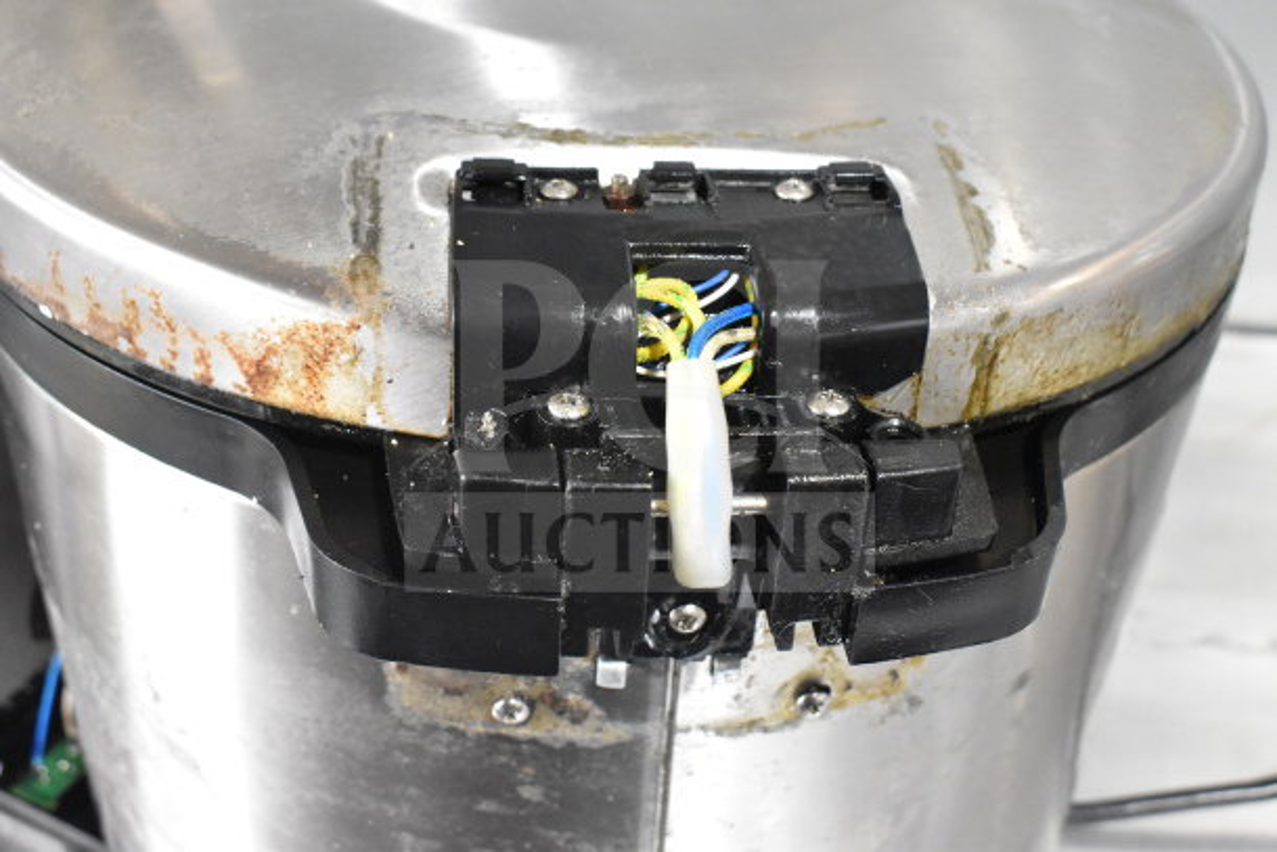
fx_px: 1490
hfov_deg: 46.4
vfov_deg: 31.9
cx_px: 638
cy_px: 426
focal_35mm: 42
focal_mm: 28
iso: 6400
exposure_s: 1/200
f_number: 7.1
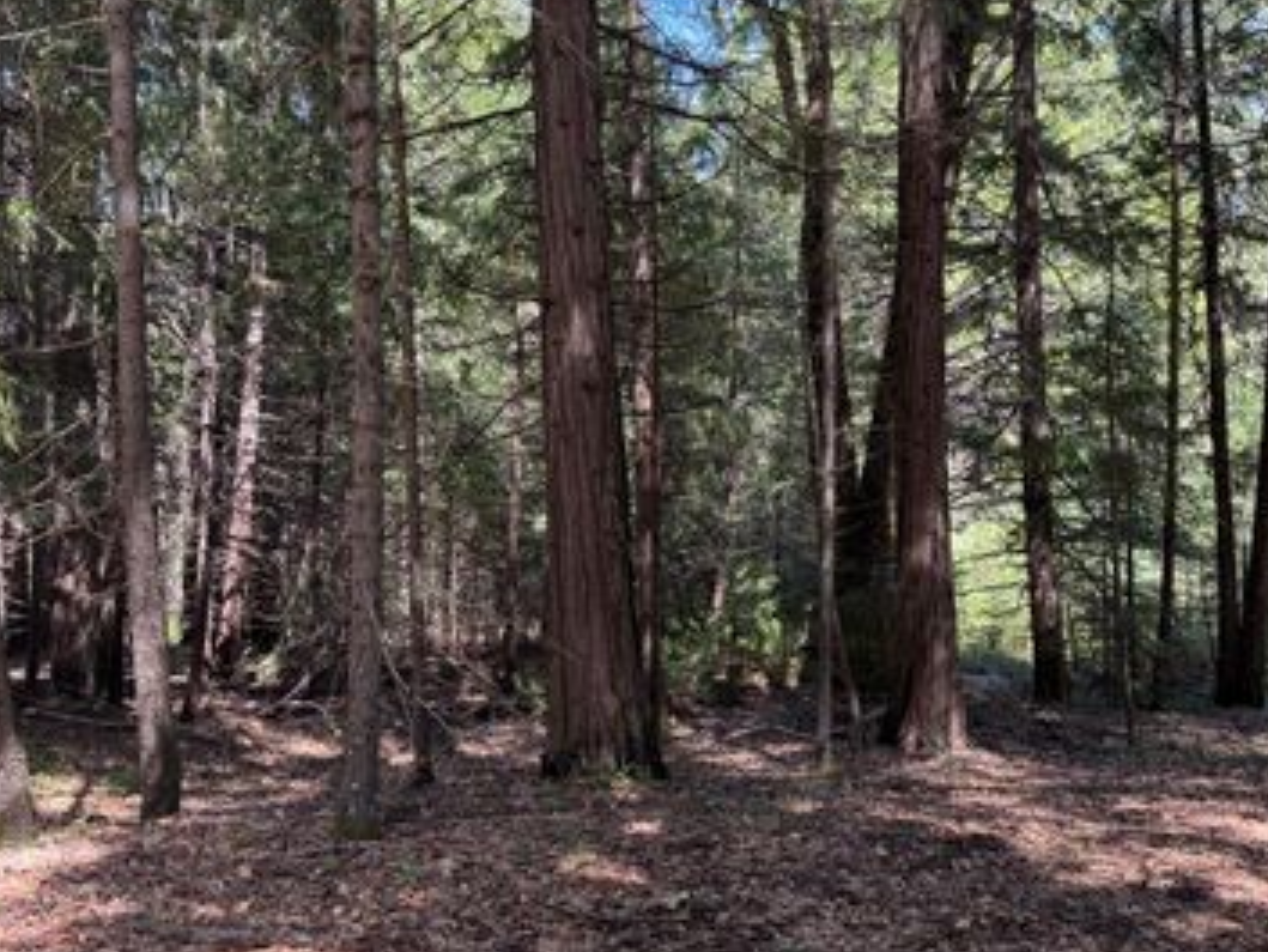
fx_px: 1246
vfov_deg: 41.7
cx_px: 704
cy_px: 393
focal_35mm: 34
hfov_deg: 53.8
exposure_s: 1/172
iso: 80
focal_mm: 6.76
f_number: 1.78
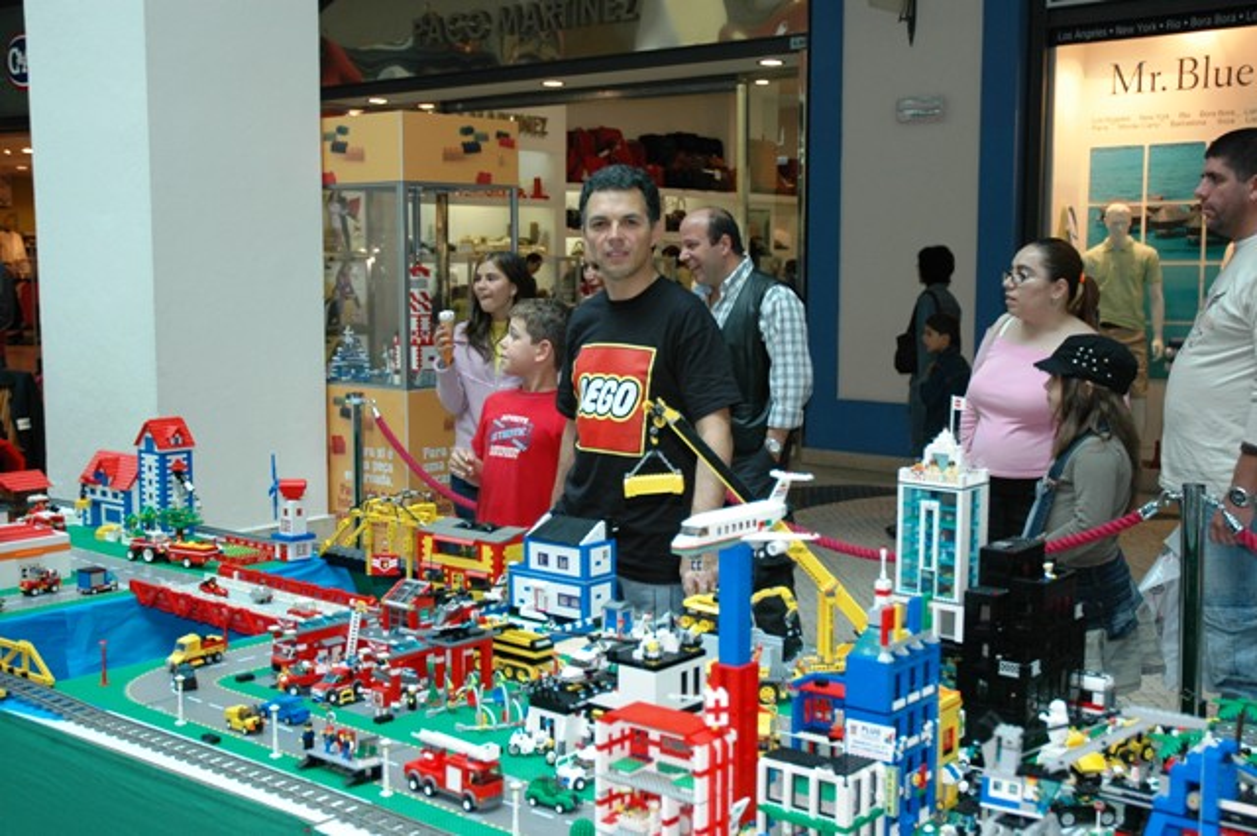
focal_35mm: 44
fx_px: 1518
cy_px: 418
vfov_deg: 30.8
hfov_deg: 45.0
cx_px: 628
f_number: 4
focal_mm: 29
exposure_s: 1/100
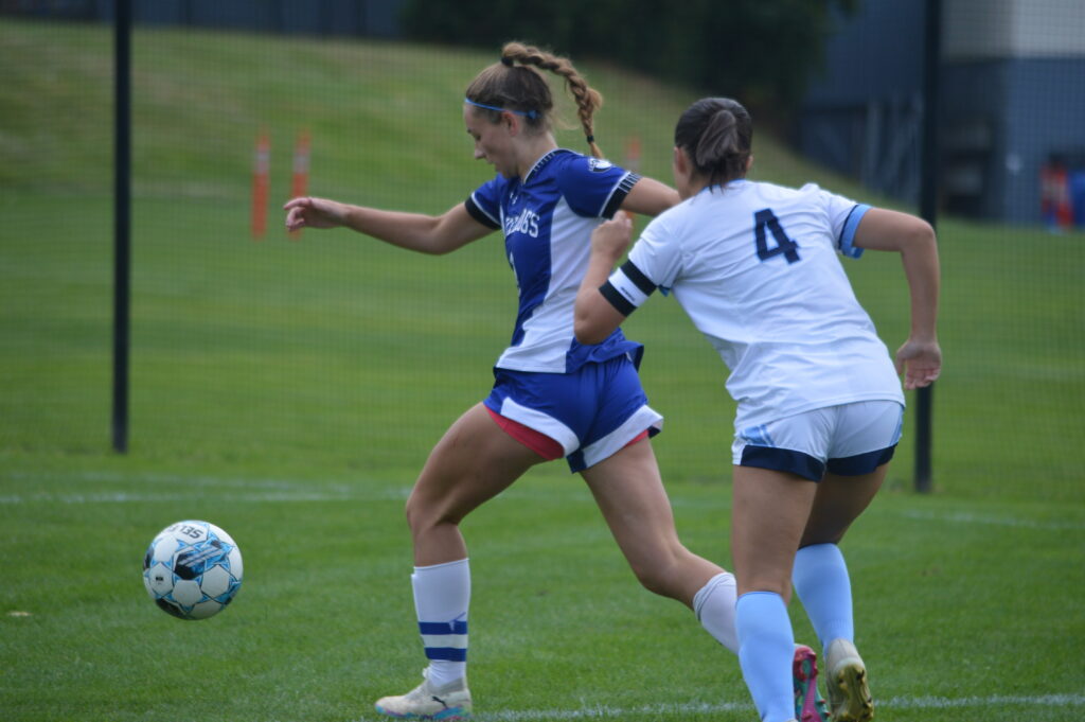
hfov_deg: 6.2
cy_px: 361
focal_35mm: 330
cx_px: 542
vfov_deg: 4.2
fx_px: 9938
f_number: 5.6
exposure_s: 1/500
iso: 320
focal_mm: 220
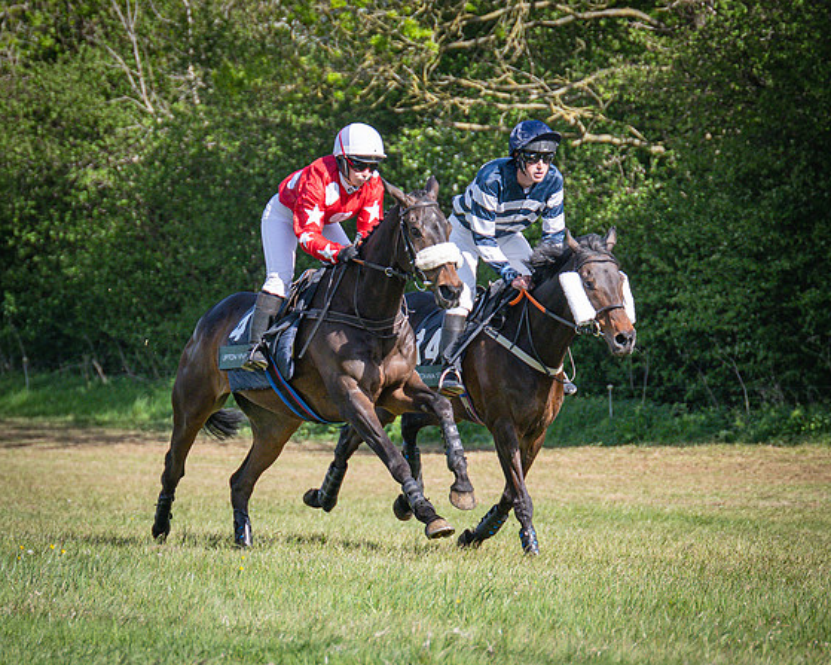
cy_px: 385
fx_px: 7598
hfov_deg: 6.3
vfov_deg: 5.0
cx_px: 266
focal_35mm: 309
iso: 400
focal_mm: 110
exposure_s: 1/2000
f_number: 4
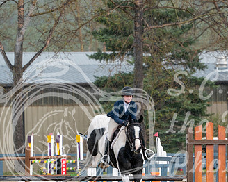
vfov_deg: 3.1
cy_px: 125
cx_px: 154
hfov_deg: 3.9
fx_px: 3358
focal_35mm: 498
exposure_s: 1/1250
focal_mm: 300
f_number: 5.6
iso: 1250
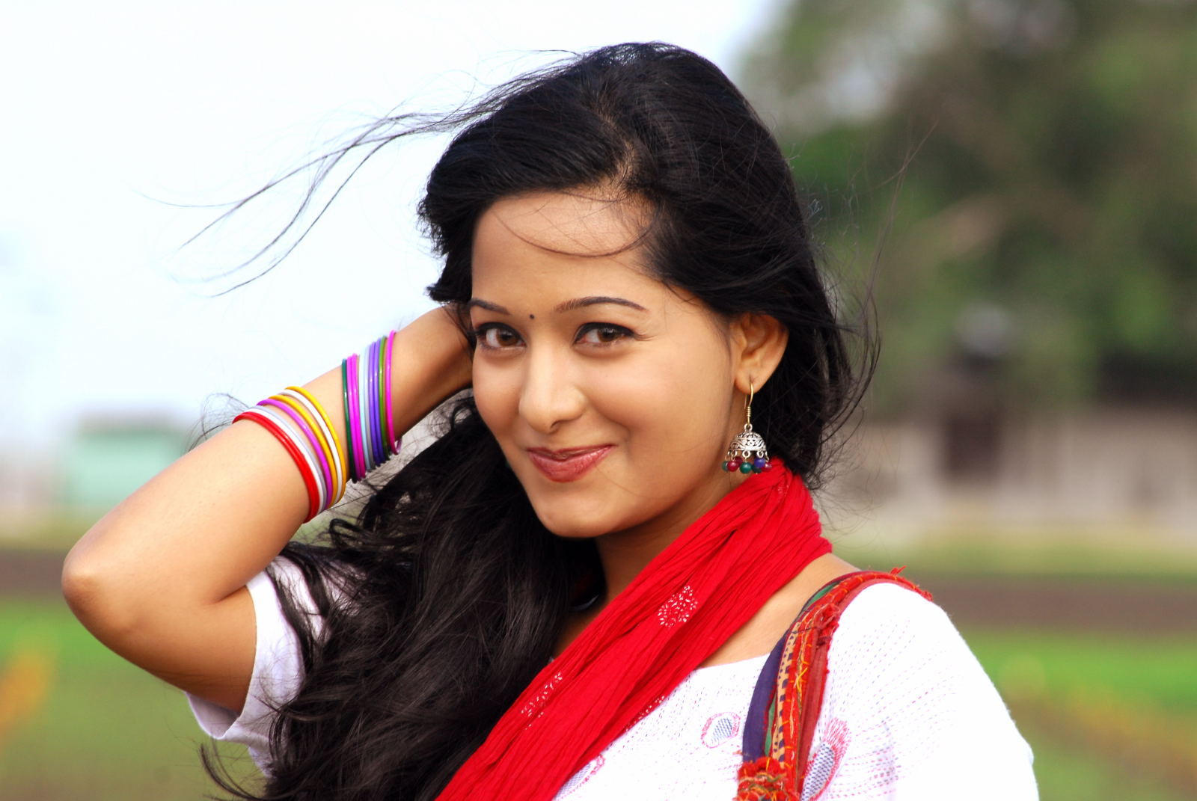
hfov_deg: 7.2
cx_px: 598
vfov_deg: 4.8
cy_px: 400
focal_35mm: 285
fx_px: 9487
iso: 320
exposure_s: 1/320
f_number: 8
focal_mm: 190
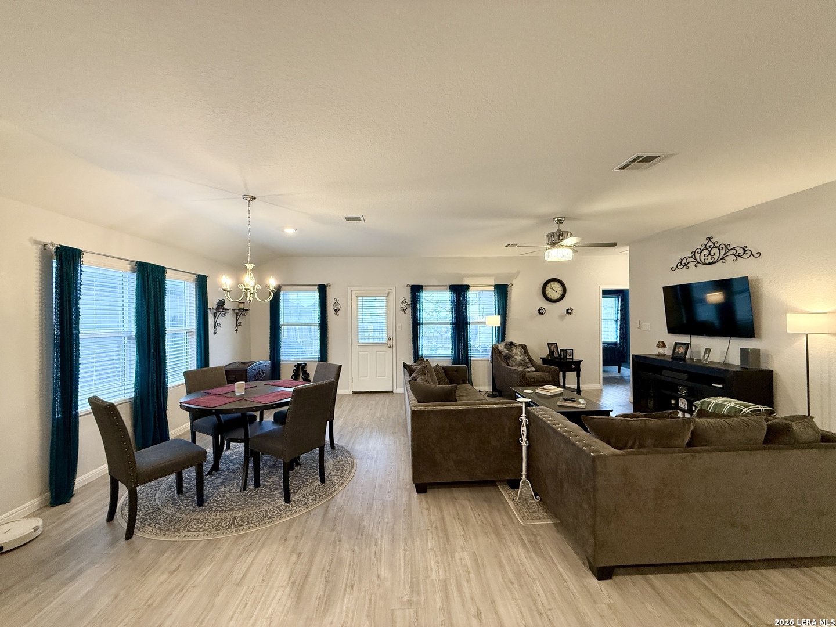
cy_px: 314
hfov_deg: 102.1
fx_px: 338
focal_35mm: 14
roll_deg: +0.2
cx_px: 418
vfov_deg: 85.7
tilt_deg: +1.3
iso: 320
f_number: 2.2
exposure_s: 1/120
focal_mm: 2.22
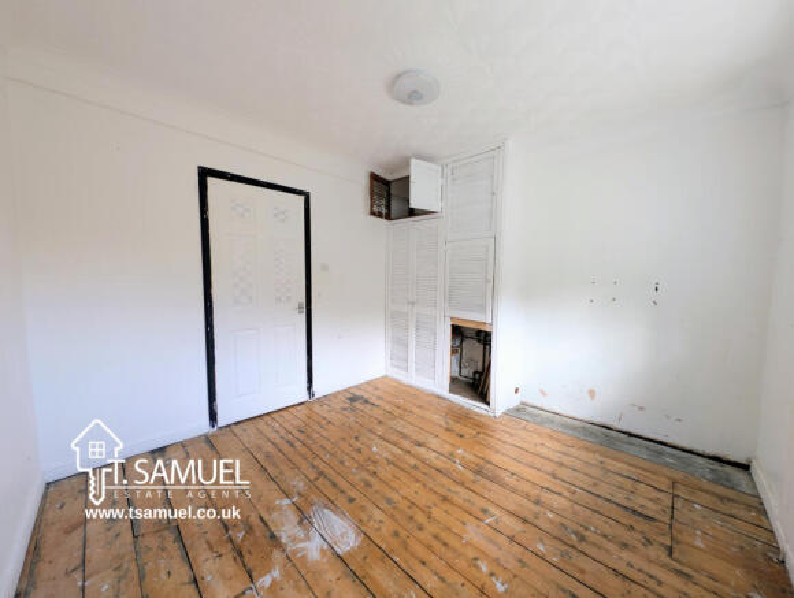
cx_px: 397
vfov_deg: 94.7
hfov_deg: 110.4
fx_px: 276
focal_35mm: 12
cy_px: 299
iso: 40
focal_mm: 2.23
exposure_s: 1/80.5
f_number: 1.95
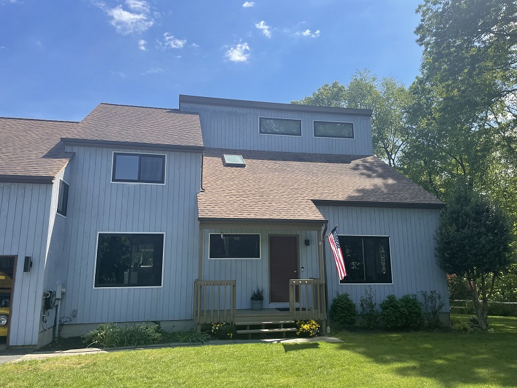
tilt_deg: +12.3
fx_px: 388
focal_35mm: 26
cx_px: 258
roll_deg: -0.2
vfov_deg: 53.1
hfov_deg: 67.3
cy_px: 194
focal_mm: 4.2
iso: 32
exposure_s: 1/2747
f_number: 1.6
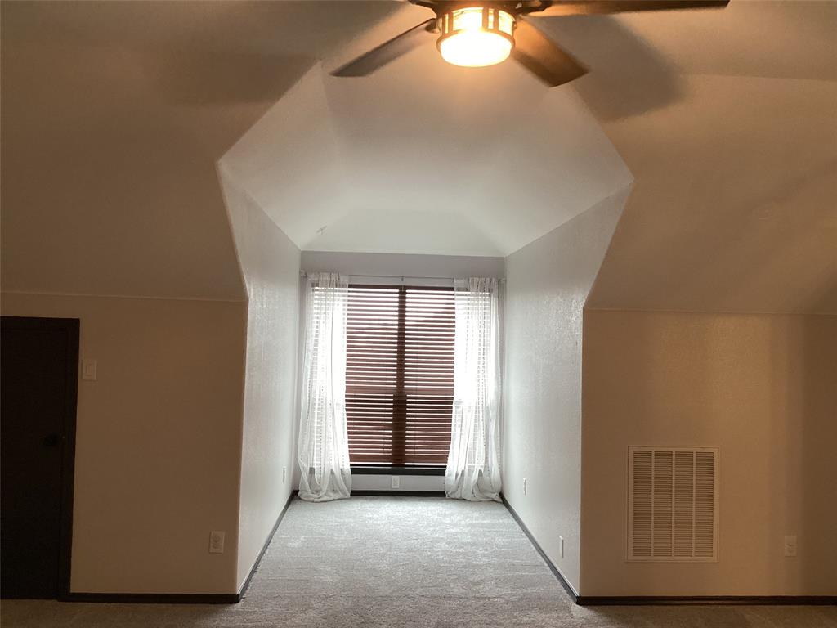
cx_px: 418
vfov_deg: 45.4
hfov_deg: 58.4
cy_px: 314
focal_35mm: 31
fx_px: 750
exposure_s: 1/50
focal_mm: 3.3
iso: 160
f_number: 2.4
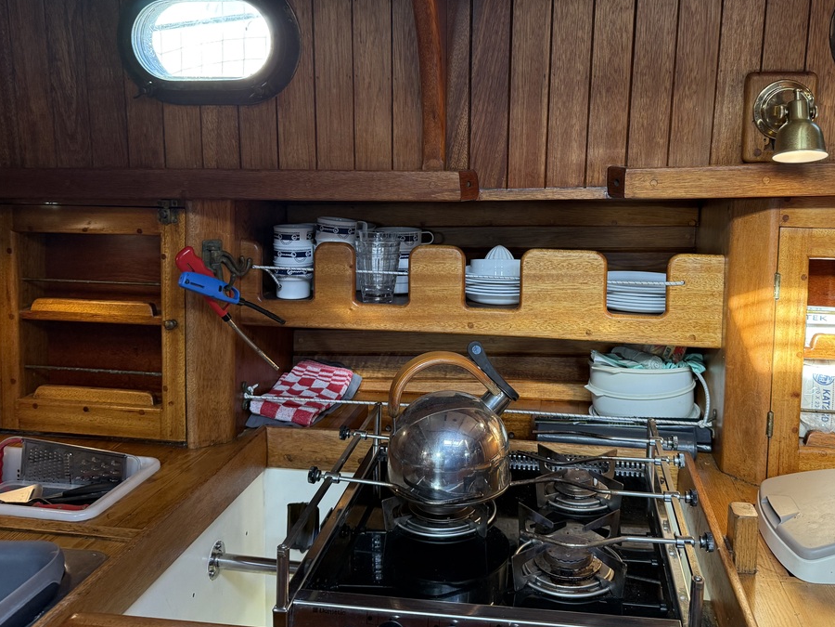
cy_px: 218
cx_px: 477
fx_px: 772
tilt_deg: -4.0
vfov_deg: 43.6
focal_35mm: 32
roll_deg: -0.4
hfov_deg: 56.6
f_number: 1.78
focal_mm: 6.76
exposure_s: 1/95
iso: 200
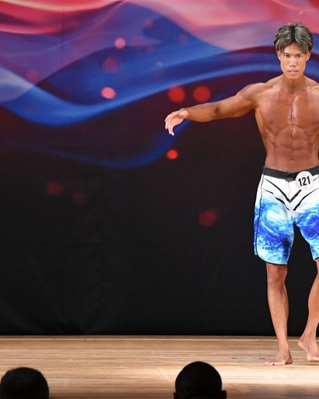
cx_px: 275
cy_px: 200
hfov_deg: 4.6
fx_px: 4009
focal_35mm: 340
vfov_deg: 5.7
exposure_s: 1/400
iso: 3200
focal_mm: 160
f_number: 5.6
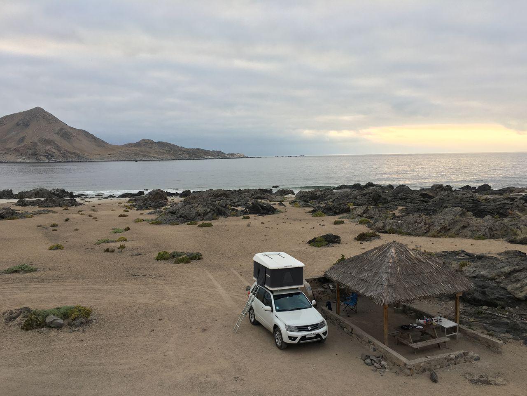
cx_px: 264
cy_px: 198
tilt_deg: -5.9
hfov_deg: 61.7
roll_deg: +0.6
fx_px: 442
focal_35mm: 29
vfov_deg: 48.2
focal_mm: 4.15
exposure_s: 1/135
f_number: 2.2
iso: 25
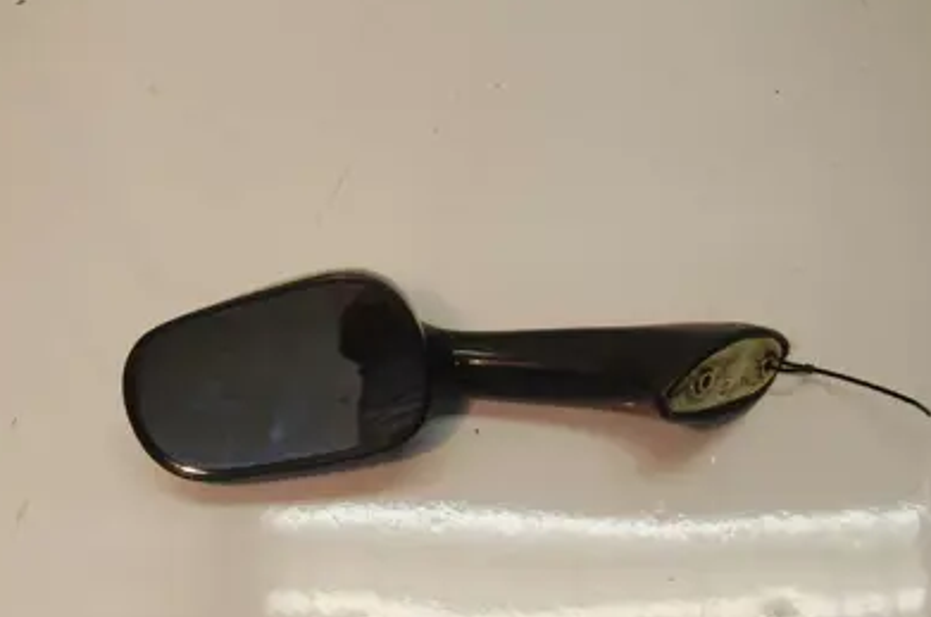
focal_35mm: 50
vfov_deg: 26.8
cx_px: 392
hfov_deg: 39.6
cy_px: 386
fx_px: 1290
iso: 400
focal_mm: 24
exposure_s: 1/125
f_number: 5.6
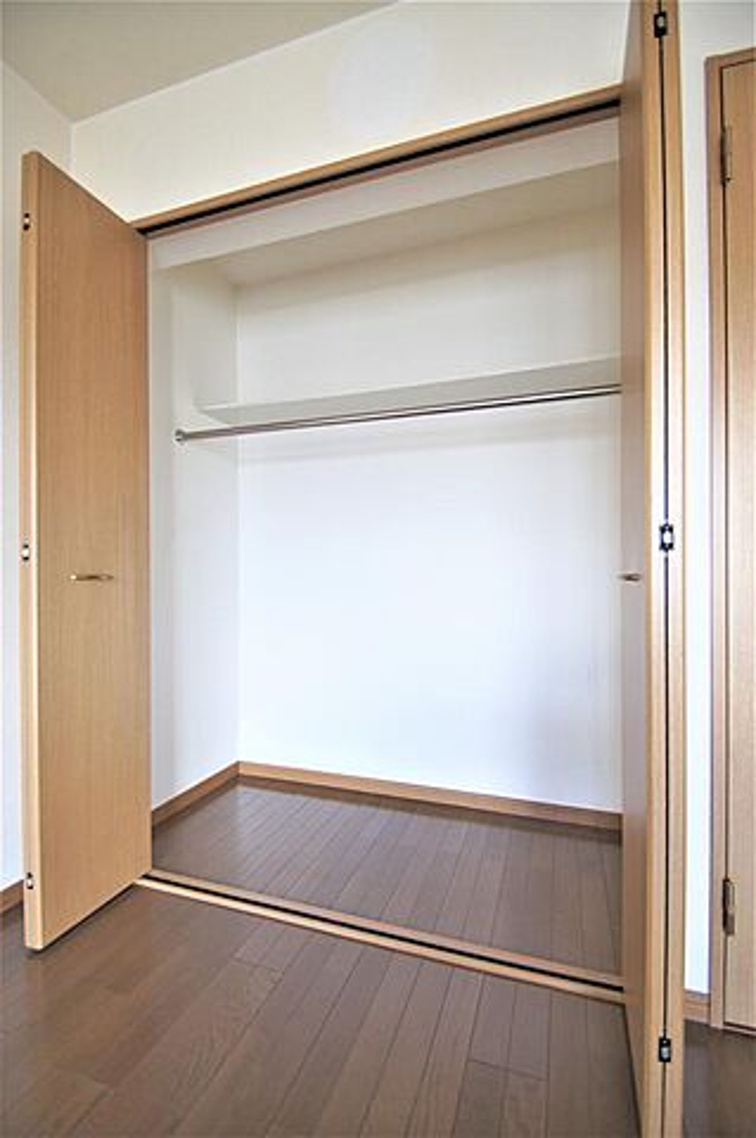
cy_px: 569
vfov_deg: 100.4
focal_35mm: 15
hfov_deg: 77.2
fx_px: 473
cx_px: 378
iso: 200
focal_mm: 10
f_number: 3.5
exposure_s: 1/30
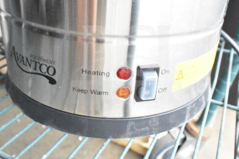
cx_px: 126
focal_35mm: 38
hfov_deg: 50.7
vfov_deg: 34.9
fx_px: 252
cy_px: 65
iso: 1600
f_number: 6.3
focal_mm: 20
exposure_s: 1/160
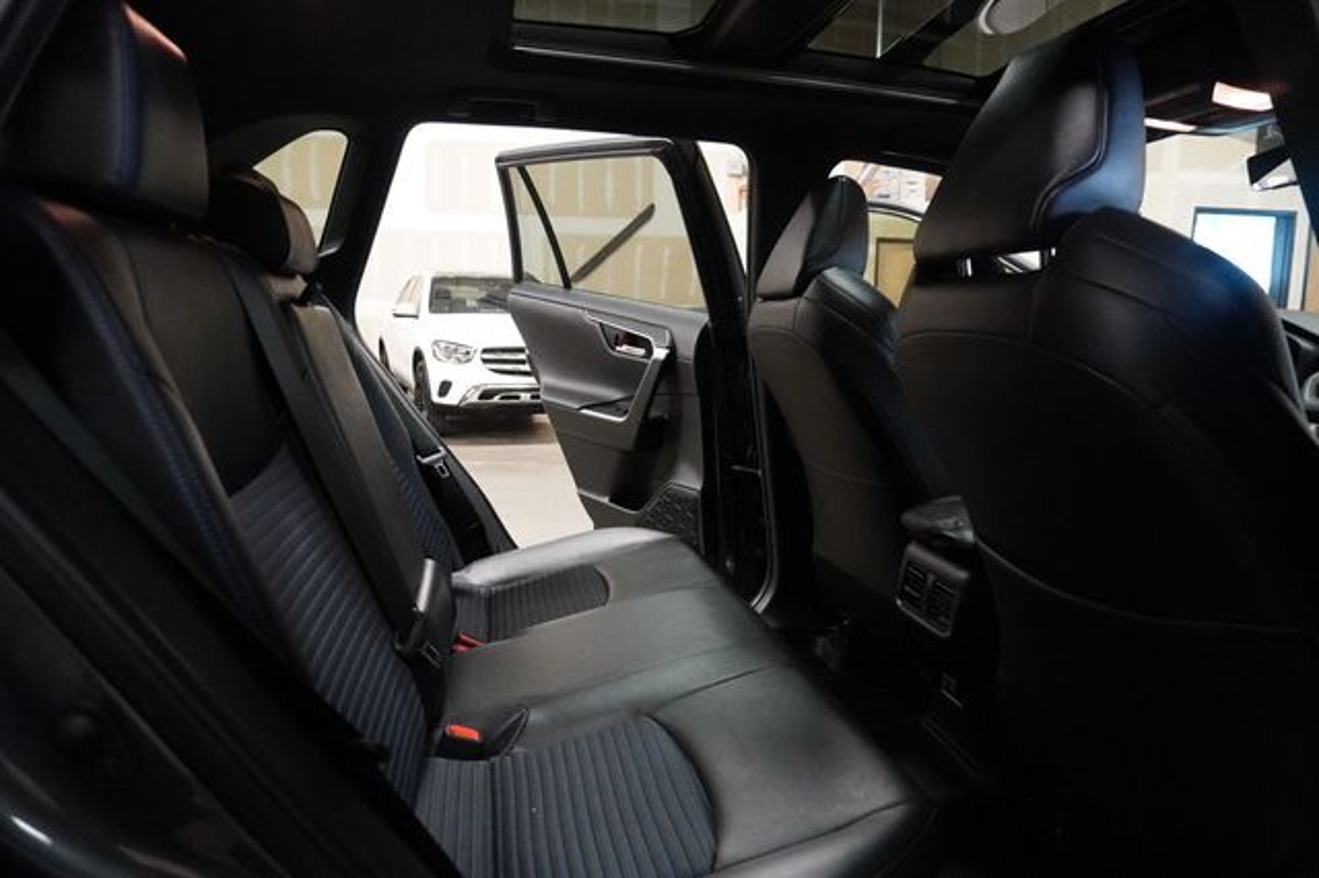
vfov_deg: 53.1
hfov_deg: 73.8
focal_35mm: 24
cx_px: 660
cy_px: 439
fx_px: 879
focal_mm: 16
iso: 6400
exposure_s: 1/125
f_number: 3.5
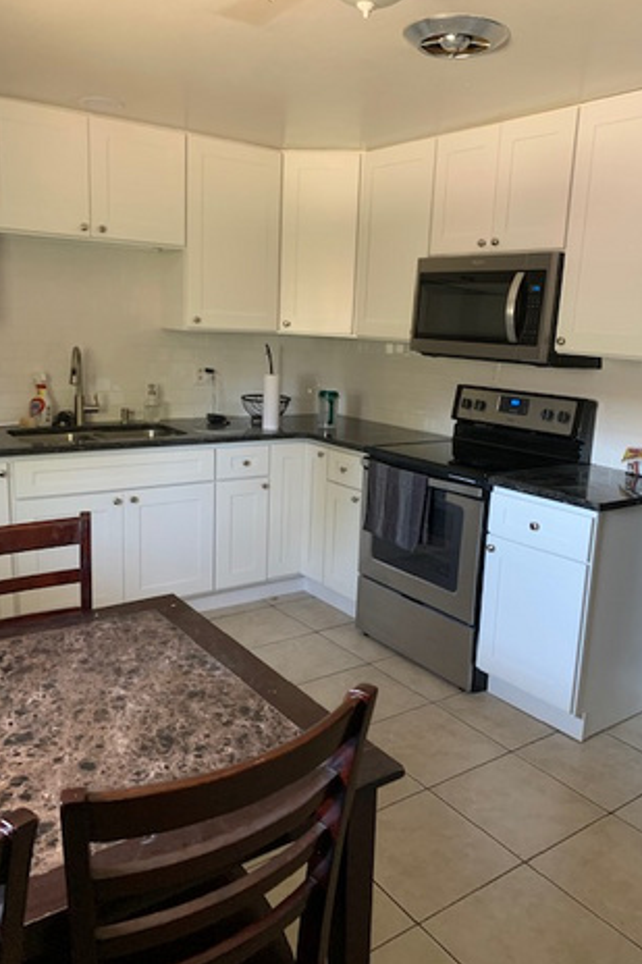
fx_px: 750
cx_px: 351
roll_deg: -2.3
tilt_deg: -10.7
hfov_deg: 46.3
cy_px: 490
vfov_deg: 65.5
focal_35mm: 28
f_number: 1.8
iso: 320
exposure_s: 1/60
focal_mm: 4.25
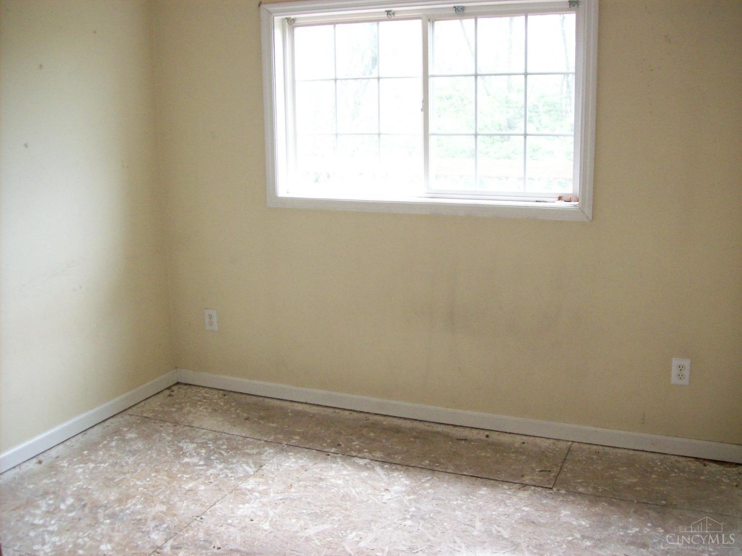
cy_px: 278
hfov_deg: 51.4
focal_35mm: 36
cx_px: 371
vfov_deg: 39.7
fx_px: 772
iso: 200
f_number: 2.7
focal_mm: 6
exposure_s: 1/104
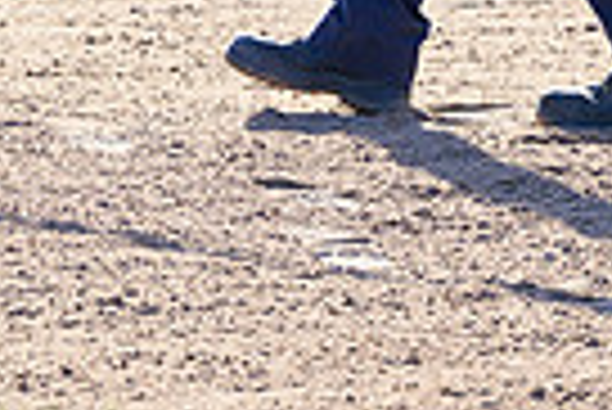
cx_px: 248
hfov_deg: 4.7
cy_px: -363
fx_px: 7386
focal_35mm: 434
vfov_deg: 3.2
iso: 200
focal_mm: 102
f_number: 4
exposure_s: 1/640
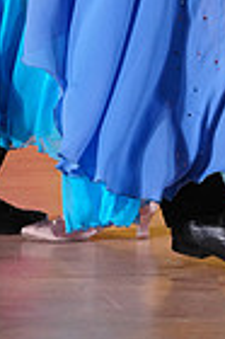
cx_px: 168
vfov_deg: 4.5
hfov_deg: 3.0
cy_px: -351
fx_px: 4257
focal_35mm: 453
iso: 2500
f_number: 4
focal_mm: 109
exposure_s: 1/400
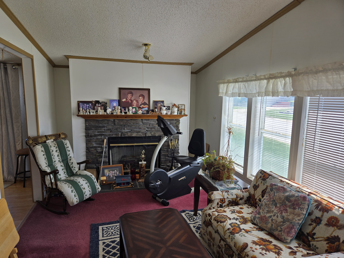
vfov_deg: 58.9
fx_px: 229
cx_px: 172
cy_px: 129
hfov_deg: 73.9
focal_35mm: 23
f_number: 1.8
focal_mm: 5.4
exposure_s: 1/257
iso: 25
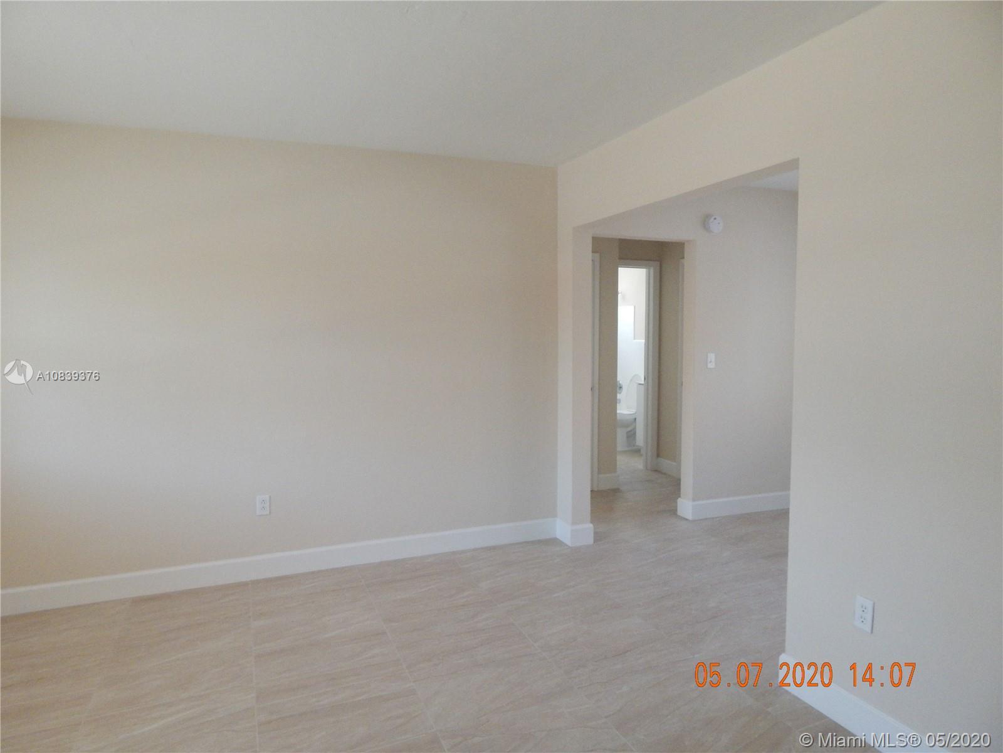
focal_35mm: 22
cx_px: 502
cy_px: 376
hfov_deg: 76.4
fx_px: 637
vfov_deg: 61.1
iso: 125
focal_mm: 4
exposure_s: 1/50
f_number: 3
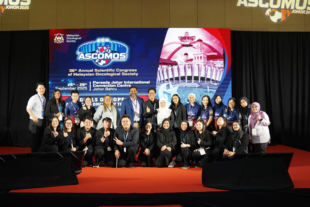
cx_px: 155
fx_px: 353
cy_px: 104
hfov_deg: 47.4
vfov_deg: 32.6
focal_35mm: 41
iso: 2500
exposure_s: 1/400
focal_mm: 27.4
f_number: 2.8
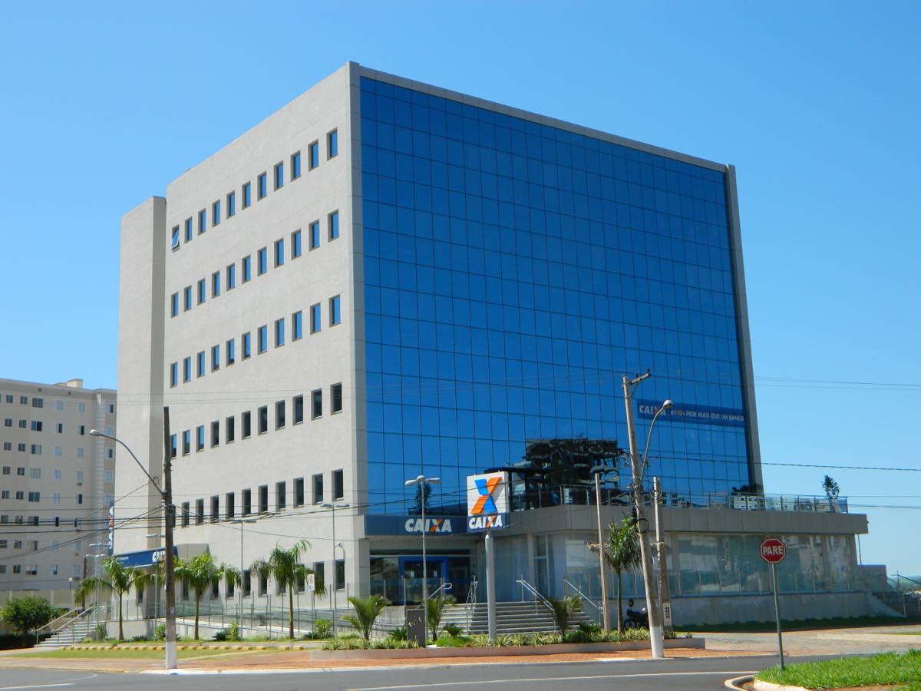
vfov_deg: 30.9
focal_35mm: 47
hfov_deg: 40.4
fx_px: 1250
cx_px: 460
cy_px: 346
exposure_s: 1/800
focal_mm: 8.4
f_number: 3.6
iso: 80
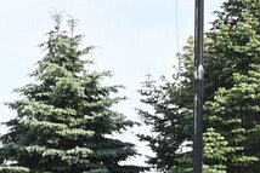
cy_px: 410
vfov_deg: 6.3
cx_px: -4
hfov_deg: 9.7
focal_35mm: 210
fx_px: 1518
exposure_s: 1/320
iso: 100
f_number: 6.3
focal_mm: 20
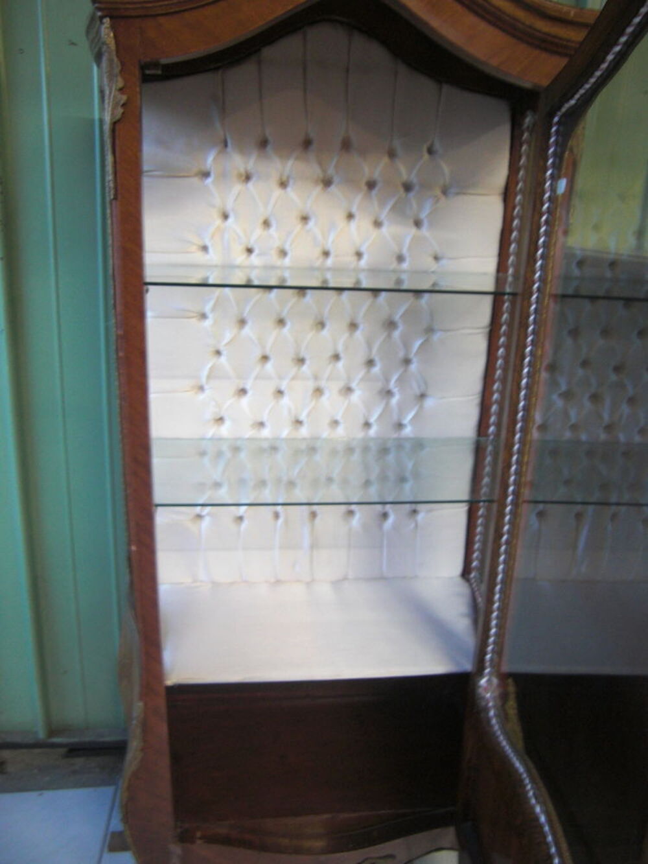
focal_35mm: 28
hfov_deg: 49.8
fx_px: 699
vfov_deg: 63.4
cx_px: 324
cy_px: 432
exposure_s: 1/13
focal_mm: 4.9
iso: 200
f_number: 2.6
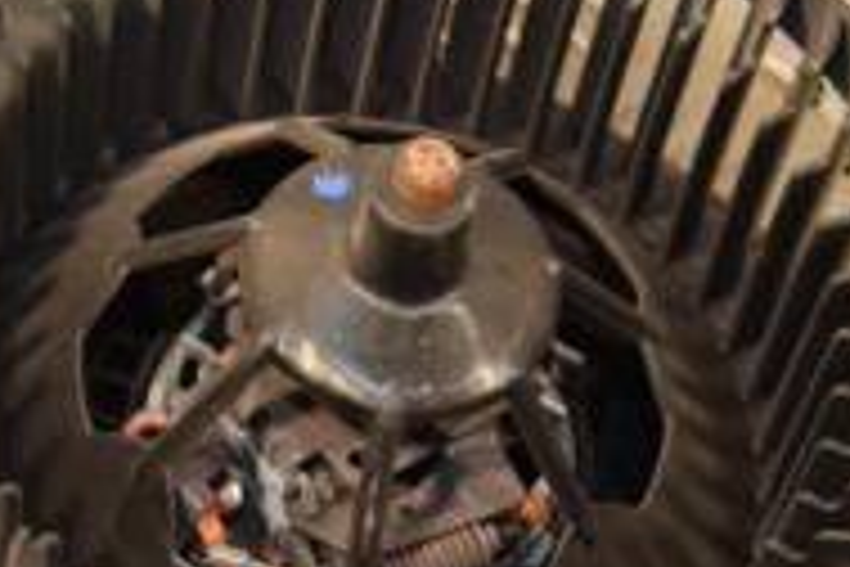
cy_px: 508
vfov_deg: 9.0
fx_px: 3589
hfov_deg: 13.5
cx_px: 292
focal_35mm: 152
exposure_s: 1/160
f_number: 5
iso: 800
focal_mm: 32
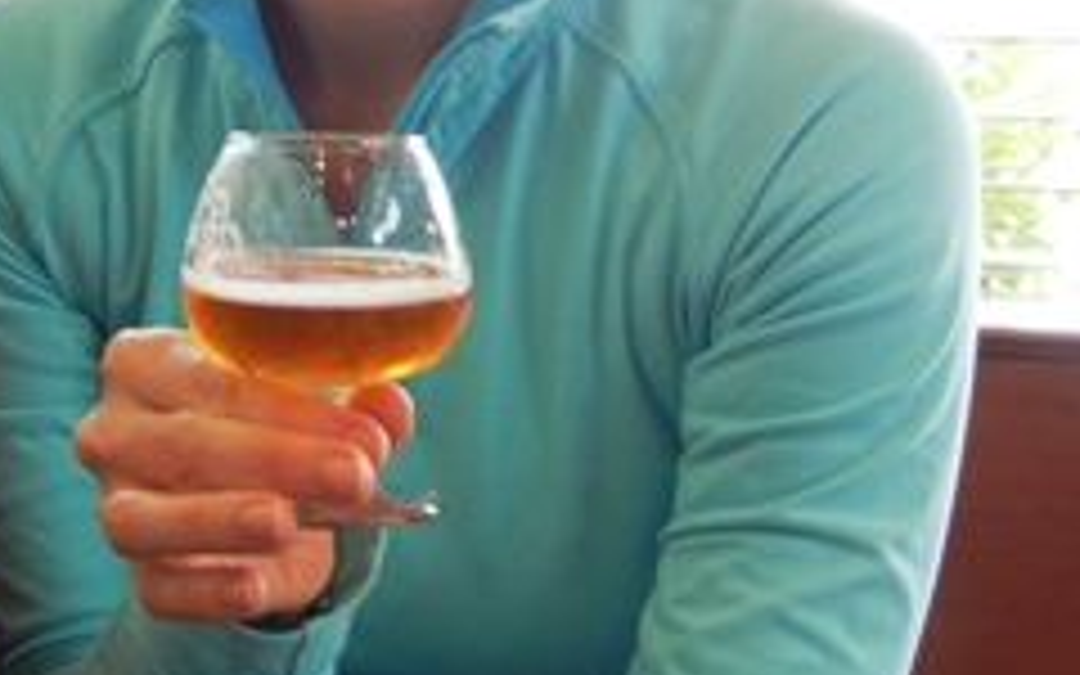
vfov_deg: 16.5
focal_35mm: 78
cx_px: 315
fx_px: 2296
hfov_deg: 26.2
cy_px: 72
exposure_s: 1/29.5
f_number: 3.6
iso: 160
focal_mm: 6.2
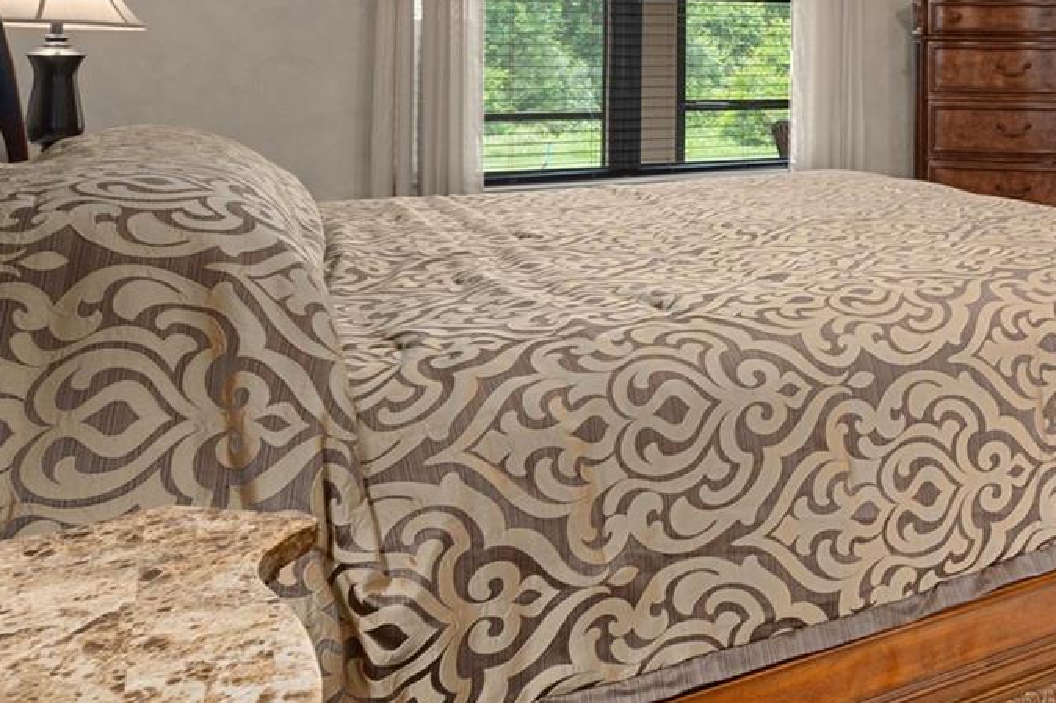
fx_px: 1114
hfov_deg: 43.2
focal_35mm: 38
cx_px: 1067
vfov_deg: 33.6
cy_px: 102
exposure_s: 4
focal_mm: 16
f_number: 9
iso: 320
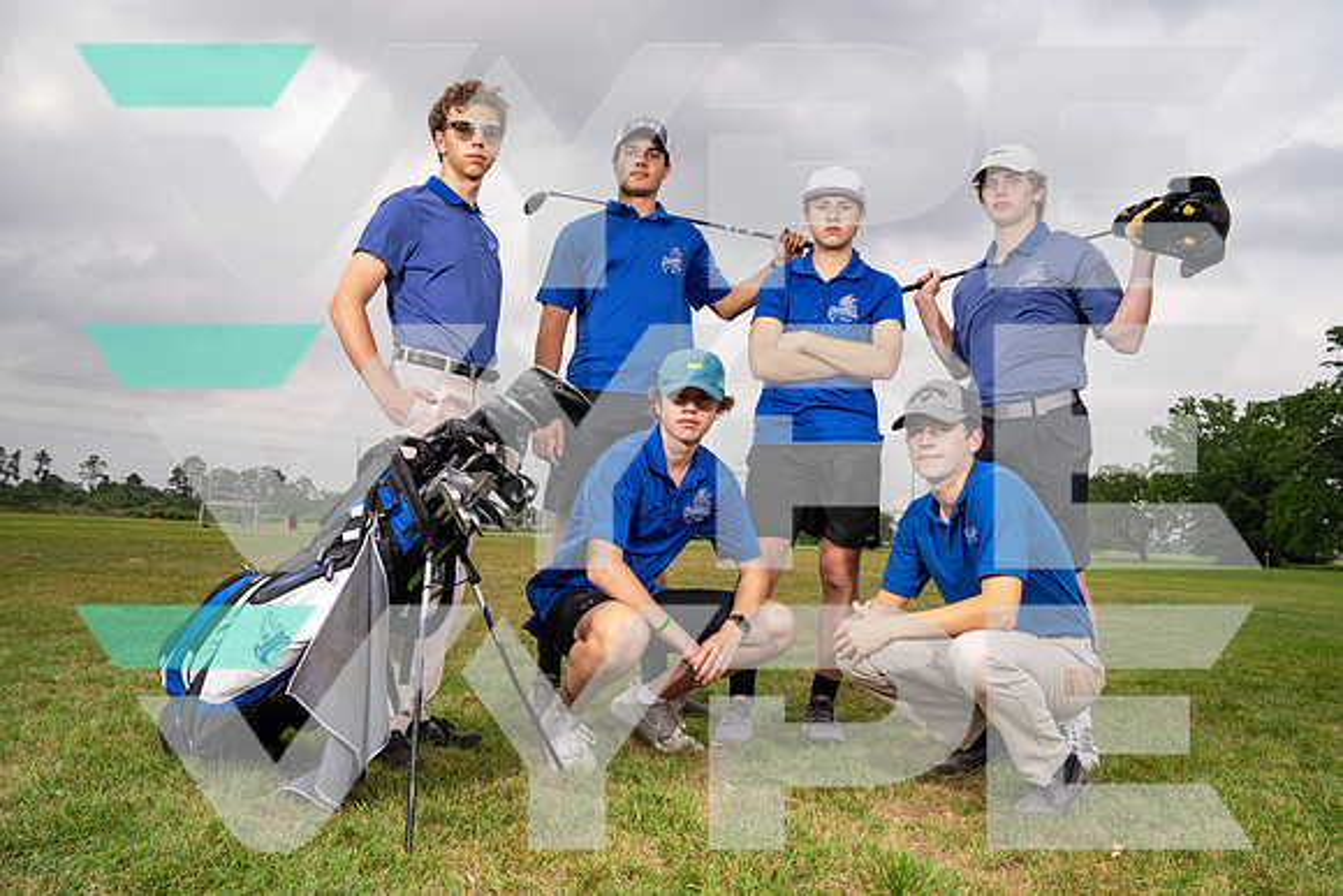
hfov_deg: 73.7
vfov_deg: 53.2
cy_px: 448
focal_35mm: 24
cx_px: 672
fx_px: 896
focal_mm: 24
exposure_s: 1/250
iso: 100
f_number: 8
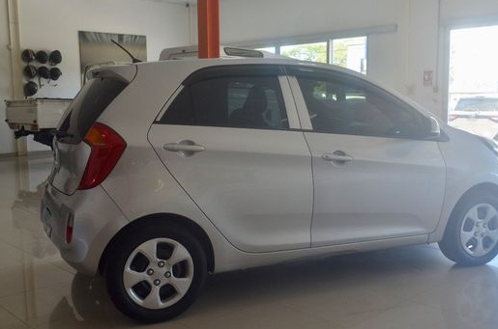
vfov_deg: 32.5
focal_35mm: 41
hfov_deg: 47.5
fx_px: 566
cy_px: 169
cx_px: 254
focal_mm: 22
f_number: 5.6
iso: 400
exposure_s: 1/125
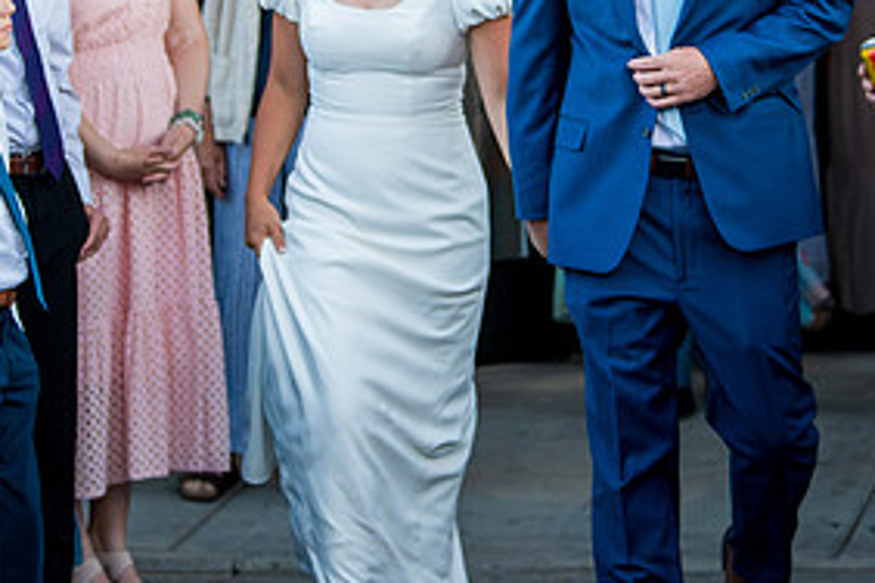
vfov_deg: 5.3
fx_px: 6319
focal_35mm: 260
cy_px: 15
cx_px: 493
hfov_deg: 7.9
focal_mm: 82
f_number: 2.8
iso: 4000
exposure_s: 1/1250
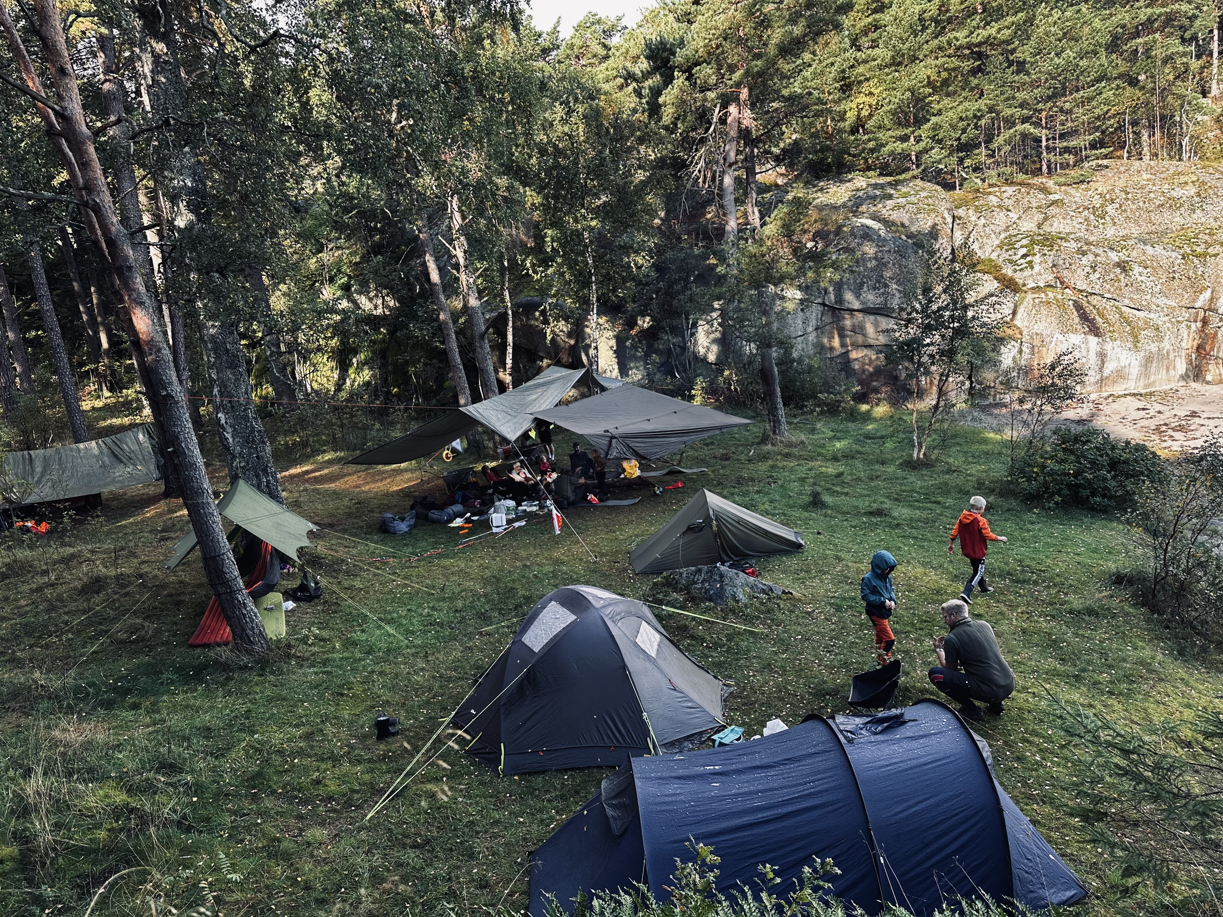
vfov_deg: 56.8
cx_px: 612
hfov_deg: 71.6
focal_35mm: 24
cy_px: 458
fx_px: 848
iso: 80
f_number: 1.78
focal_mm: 6.86
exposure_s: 1/290
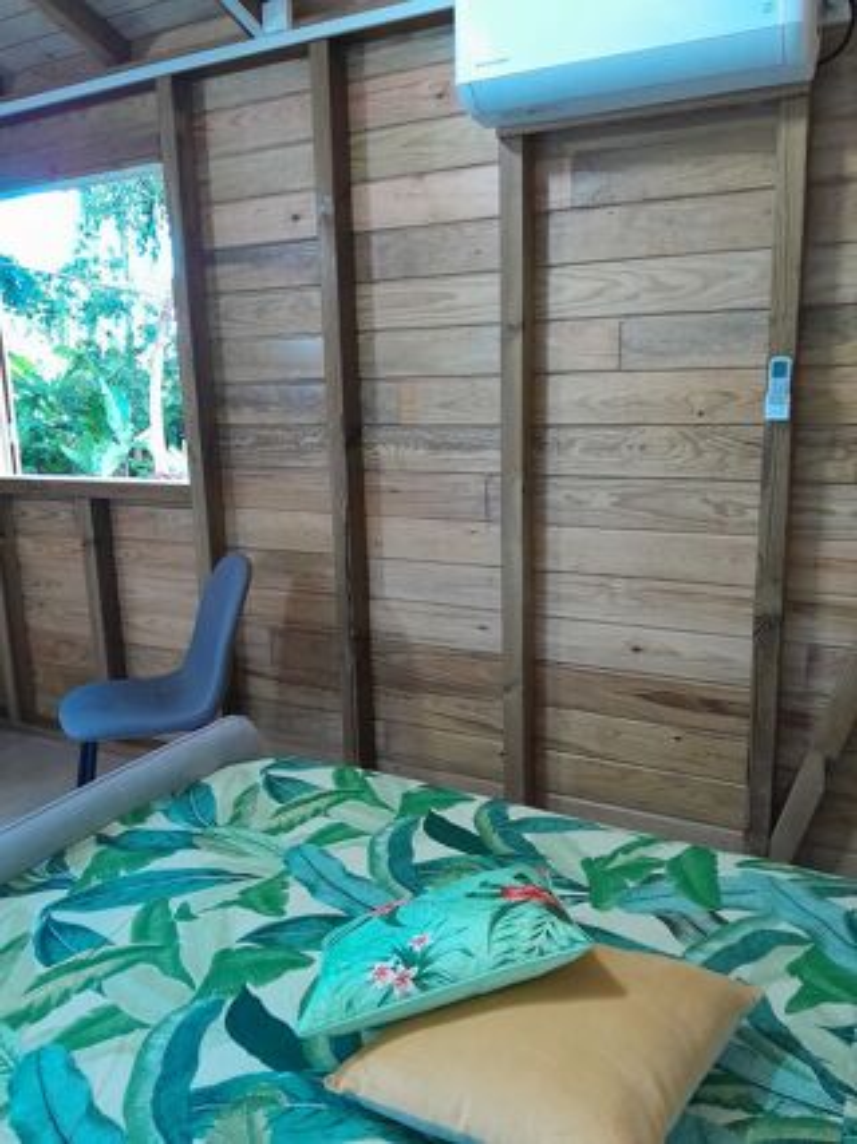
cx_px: 428
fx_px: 859
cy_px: 572
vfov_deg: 67.3
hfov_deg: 53.0
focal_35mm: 26
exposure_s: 1/30
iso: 400
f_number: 1.8
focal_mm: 3.98
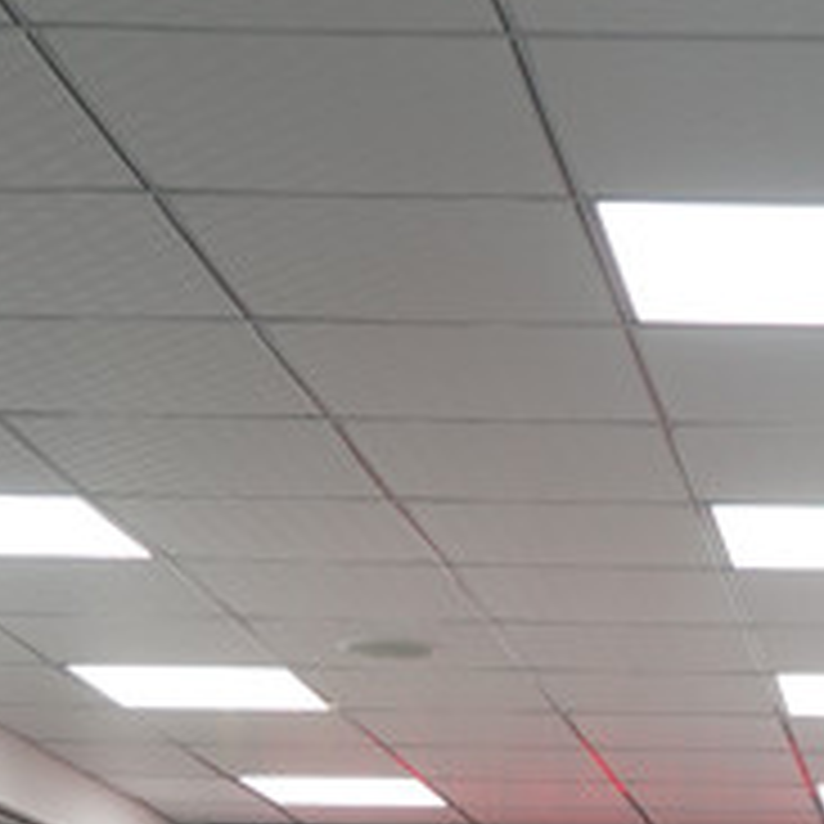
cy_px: 1094
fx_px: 3097
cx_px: 1040
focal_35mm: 115
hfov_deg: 14.6
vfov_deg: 14.5
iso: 640
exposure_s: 1/160
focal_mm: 33
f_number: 4
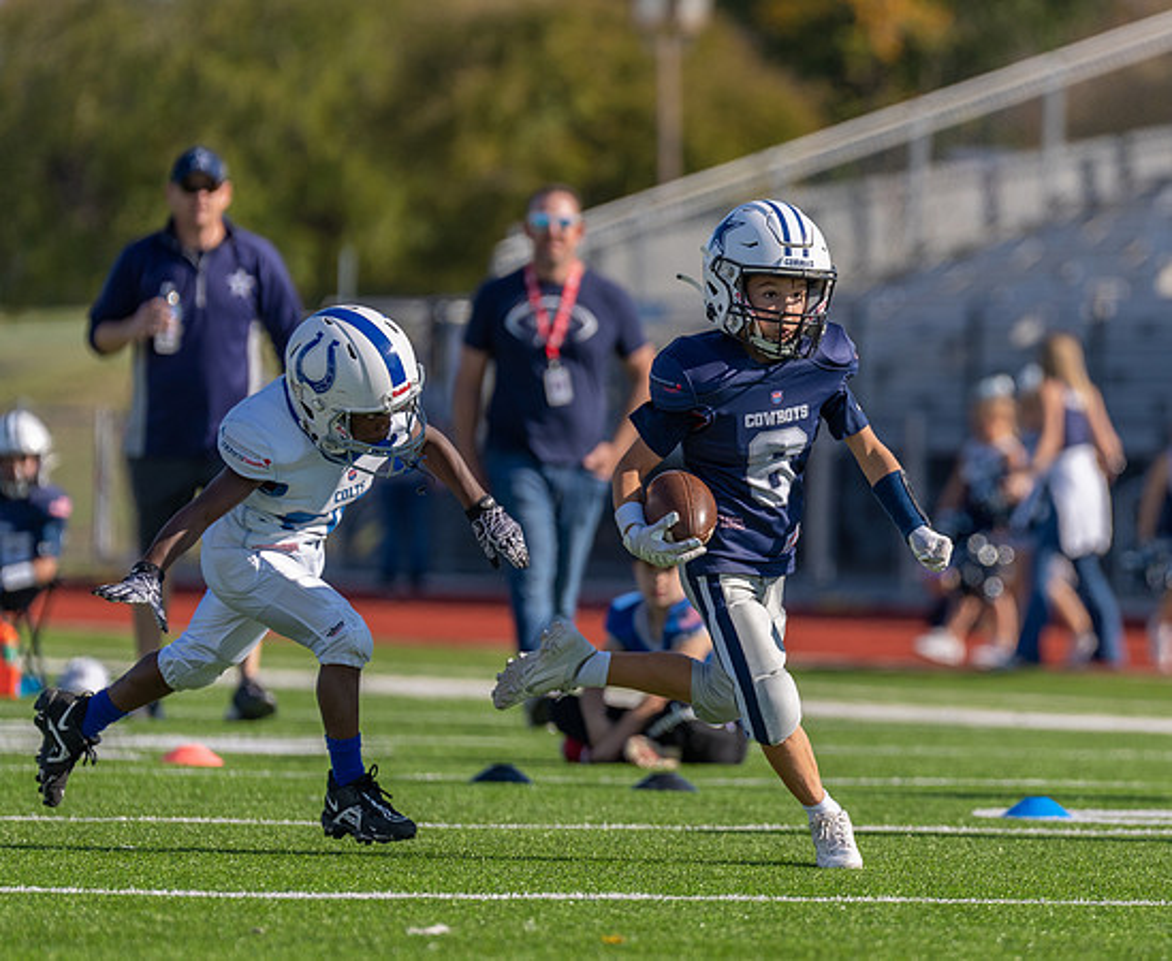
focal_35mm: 337
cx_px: 828
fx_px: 11807
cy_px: 467
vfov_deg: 4.7
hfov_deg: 5.7
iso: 160
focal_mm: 200
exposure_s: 1/3200
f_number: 3.2
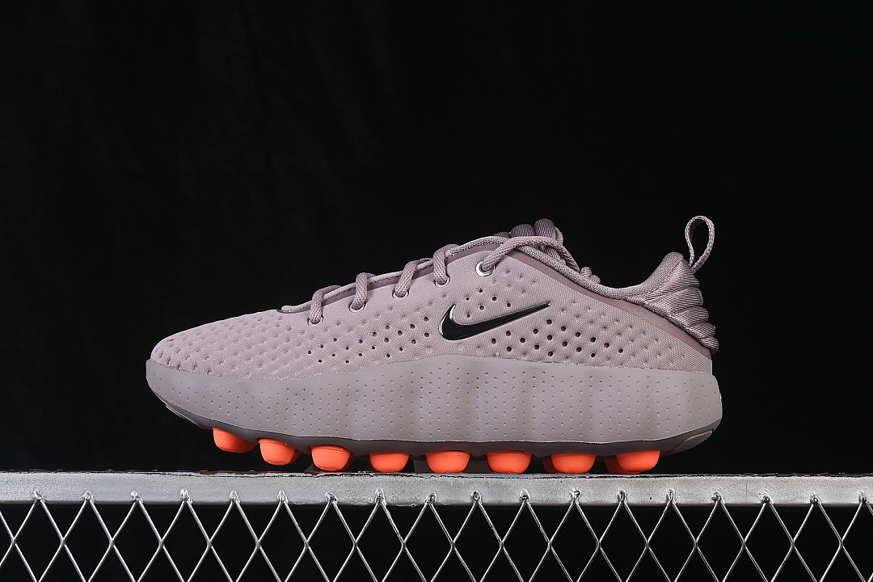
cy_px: 291
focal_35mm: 75
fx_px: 1819
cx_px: 436
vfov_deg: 18.2
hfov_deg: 27.0
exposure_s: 1/80
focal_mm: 50
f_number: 8
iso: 160
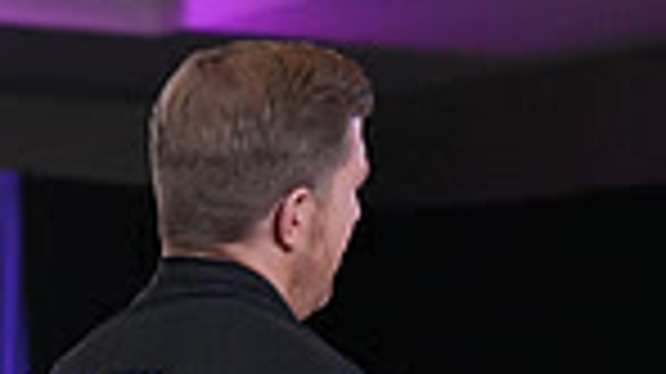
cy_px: 843
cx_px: 601
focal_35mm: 259
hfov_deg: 8.3
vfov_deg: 4.6
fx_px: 4571
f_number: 4
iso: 4000
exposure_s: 1/500
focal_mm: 63
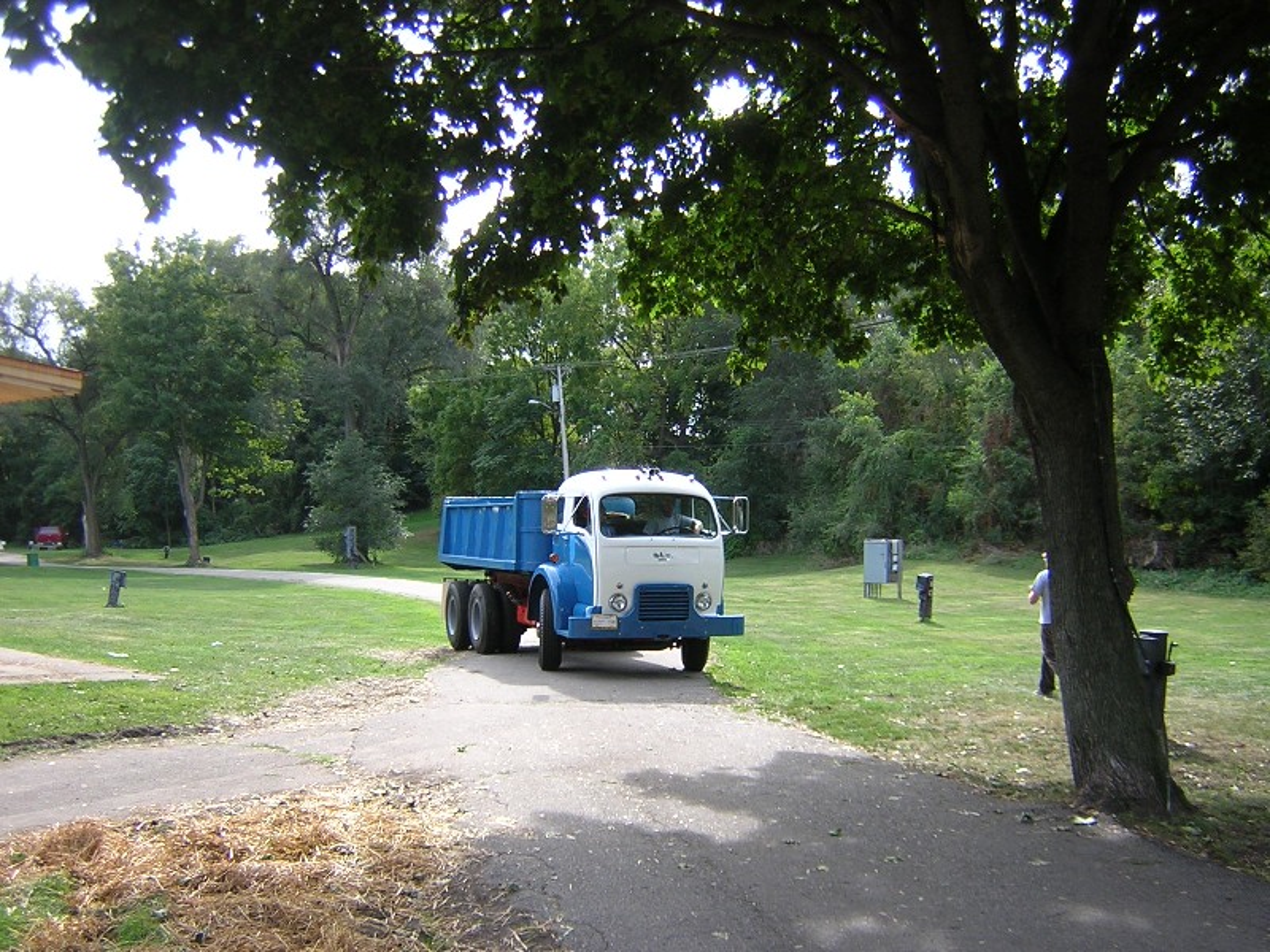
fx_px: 1321
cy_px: 476
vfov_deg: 39.7
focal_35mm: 36
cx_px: 635
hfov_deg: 51.4
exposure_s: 1/200
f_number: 2.6
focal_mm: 4.7
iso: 100
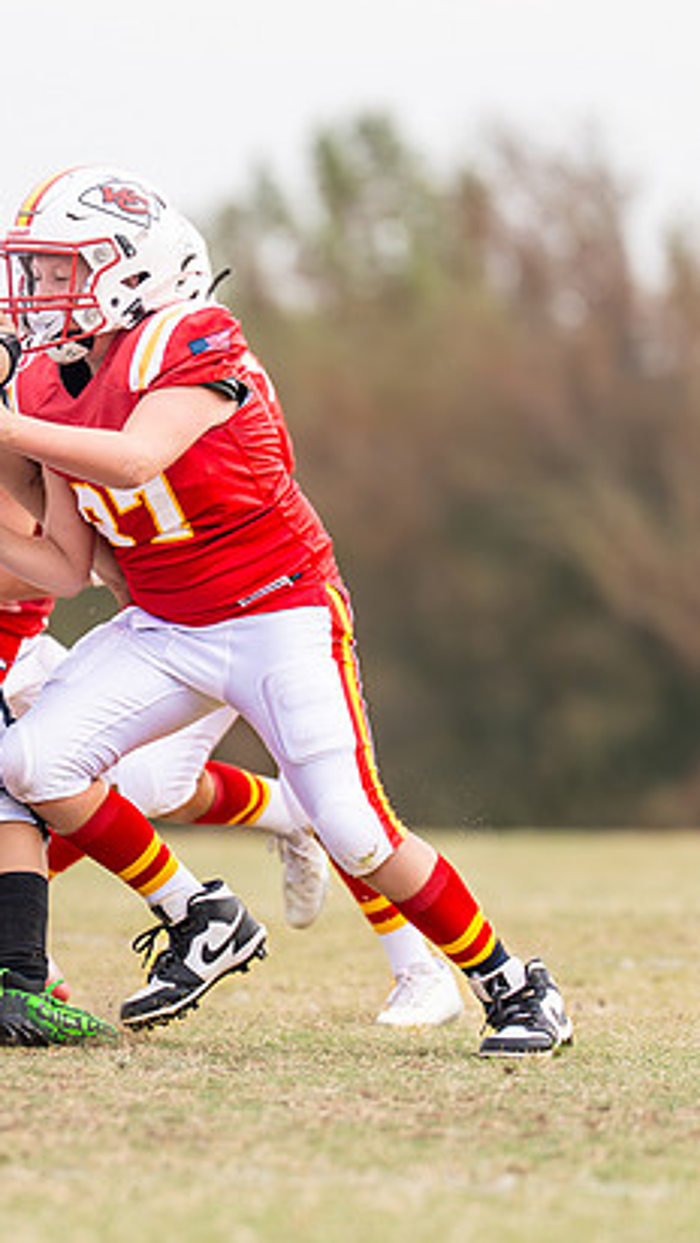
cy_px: 638
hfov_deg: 2.1
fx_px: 19552
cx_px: 224
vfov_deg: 3.6
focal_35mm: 593
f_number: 2.8
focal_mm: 200
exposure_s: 1/1250
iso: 160
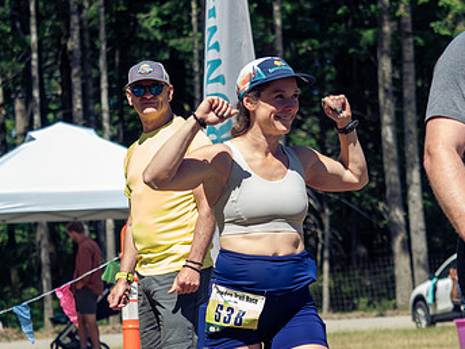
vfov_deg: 9.2
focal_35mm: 162
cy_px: 194
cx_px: 270
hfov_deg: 12.2
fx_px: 2176
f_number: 2.8
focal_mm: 48
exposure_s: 1/1000
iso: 80
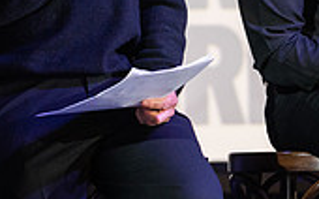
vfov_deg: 1.9
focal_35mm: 697
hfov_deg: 3.0
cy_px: -52
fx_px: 6056
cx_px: 163
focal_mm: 200
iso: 3200
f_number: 4
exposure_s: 1/250
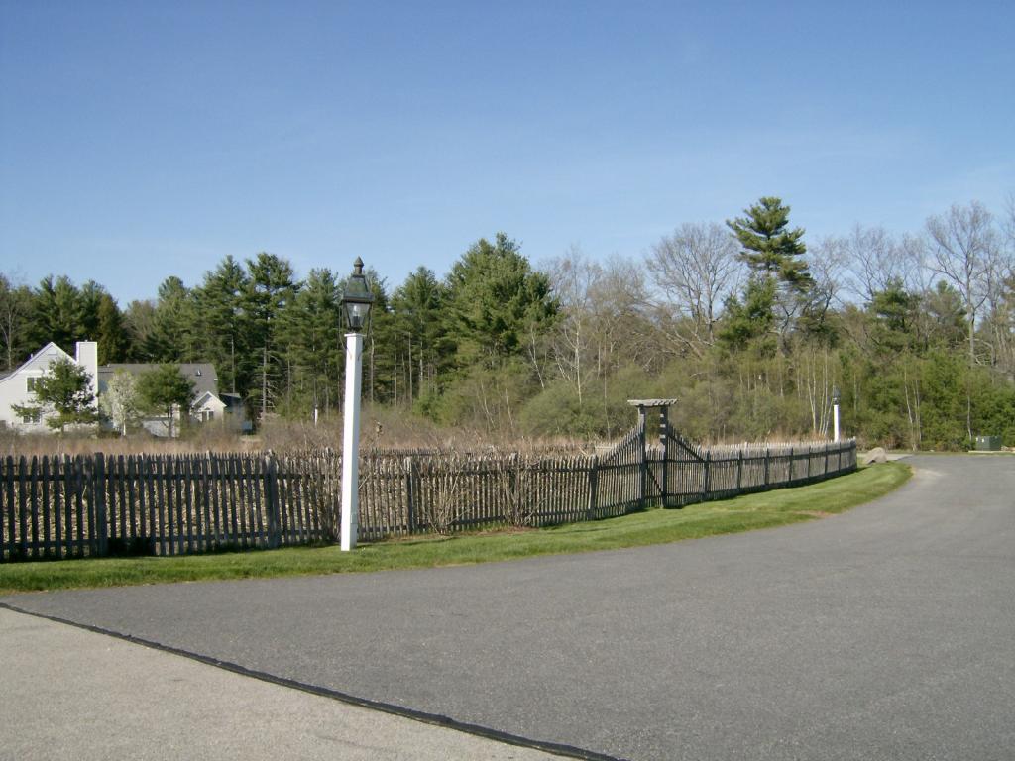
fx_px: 1056
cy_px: 380
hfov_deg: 51.4
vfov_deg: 39.7
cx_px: 508
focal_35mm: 36
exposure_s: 1/784
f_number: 4.7
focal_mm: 6
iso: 100
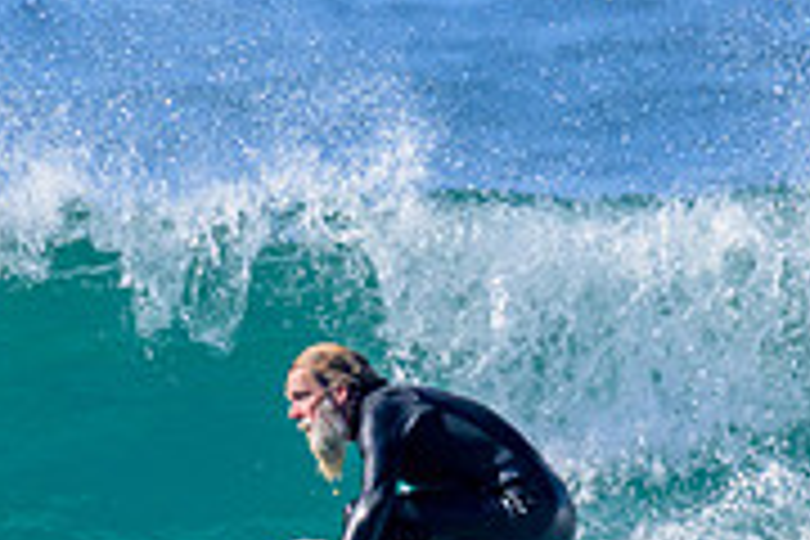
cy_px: 546
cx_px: 153
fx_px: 63333
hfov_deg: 0.7
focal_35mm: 2815
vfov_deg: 0.5
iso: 450
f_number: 11
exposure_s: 1/800
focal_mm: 640
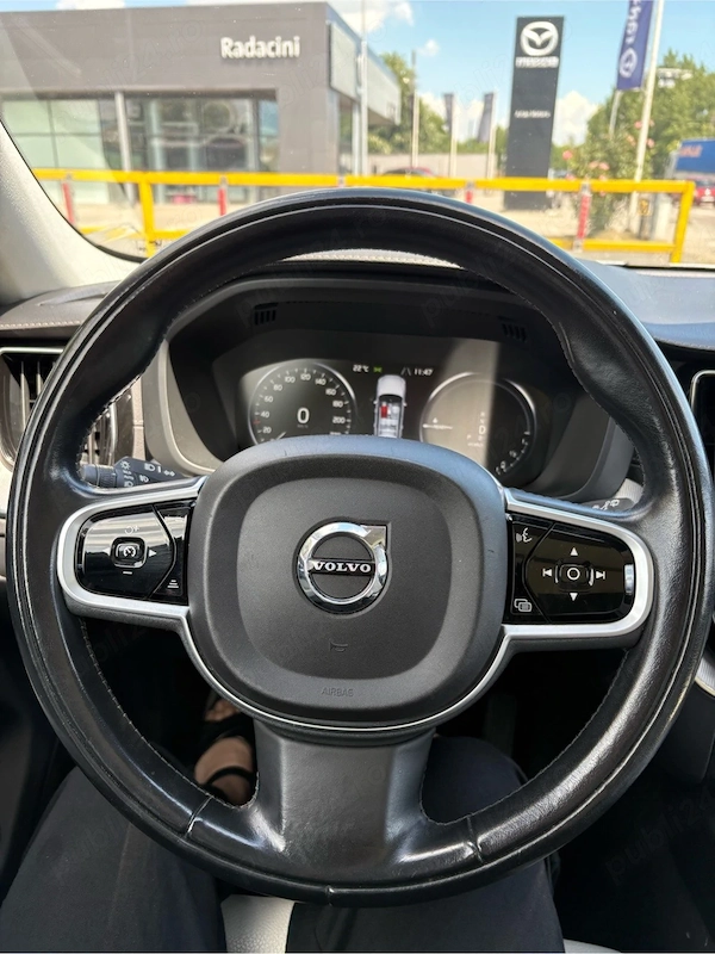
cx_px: 358
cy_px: 477
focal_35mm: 26
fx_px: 716
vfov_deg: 67.3
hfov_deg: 53.1
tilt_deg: -21.7
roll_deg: -1.2
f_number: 1.6
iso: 80
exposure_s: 1/242
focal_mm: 5.96
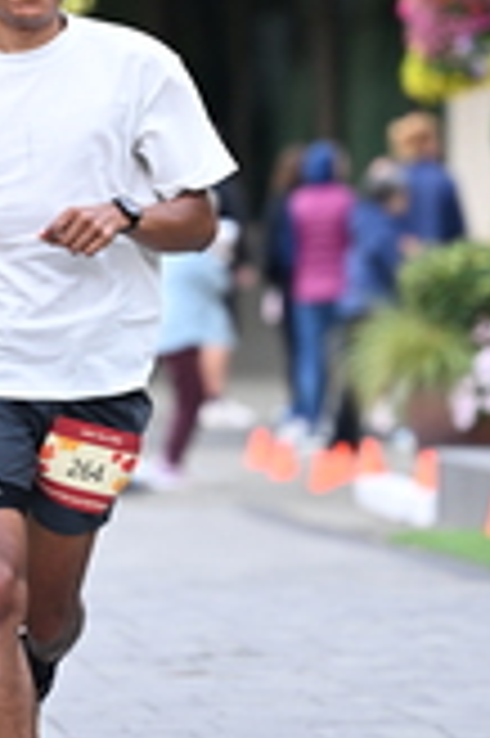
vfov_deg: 3.7
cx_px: 65
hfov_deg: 2.5
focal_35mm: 555
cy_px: -32
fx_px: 11354
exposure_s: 1/1600
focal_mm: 165
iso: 1000
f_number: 2.8
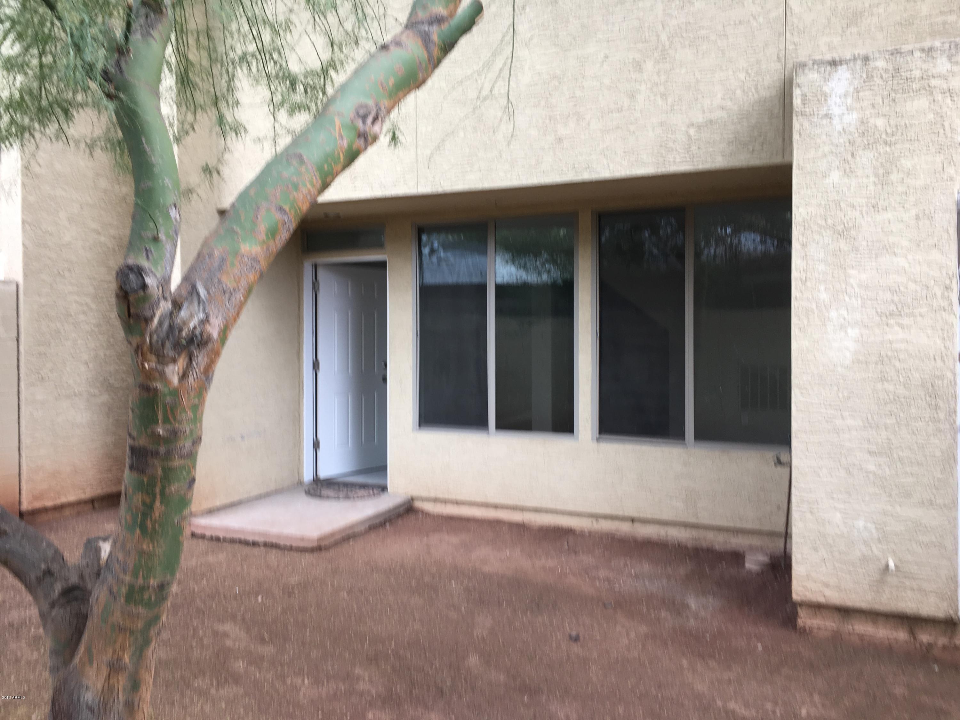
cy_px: 360
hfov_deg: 61.7
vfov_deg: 48.2
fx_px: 804
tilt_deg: +2.0
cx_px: 480
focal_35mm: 29
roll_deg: -0.7
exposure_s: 1/60
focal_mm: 4.15
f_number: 2.2
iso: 32
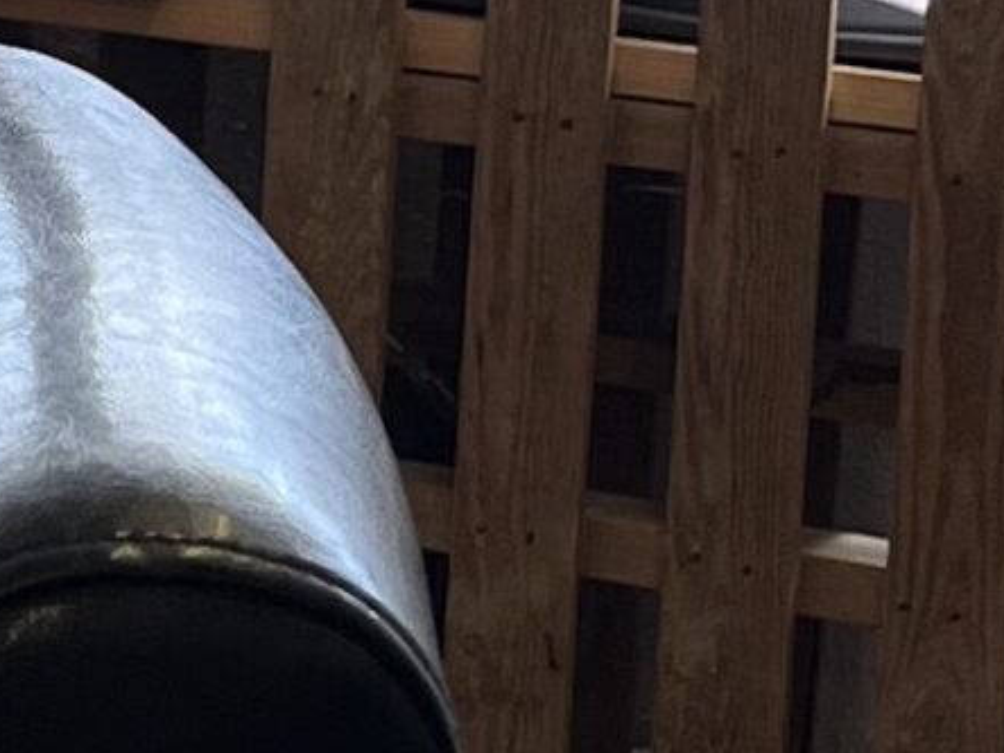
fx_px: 4351
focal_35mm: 150
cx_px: -1318
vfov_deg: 9.3
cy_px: -767
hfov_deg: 11.2
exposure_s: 1/100
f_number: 1.6
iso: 40
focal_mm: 5.1
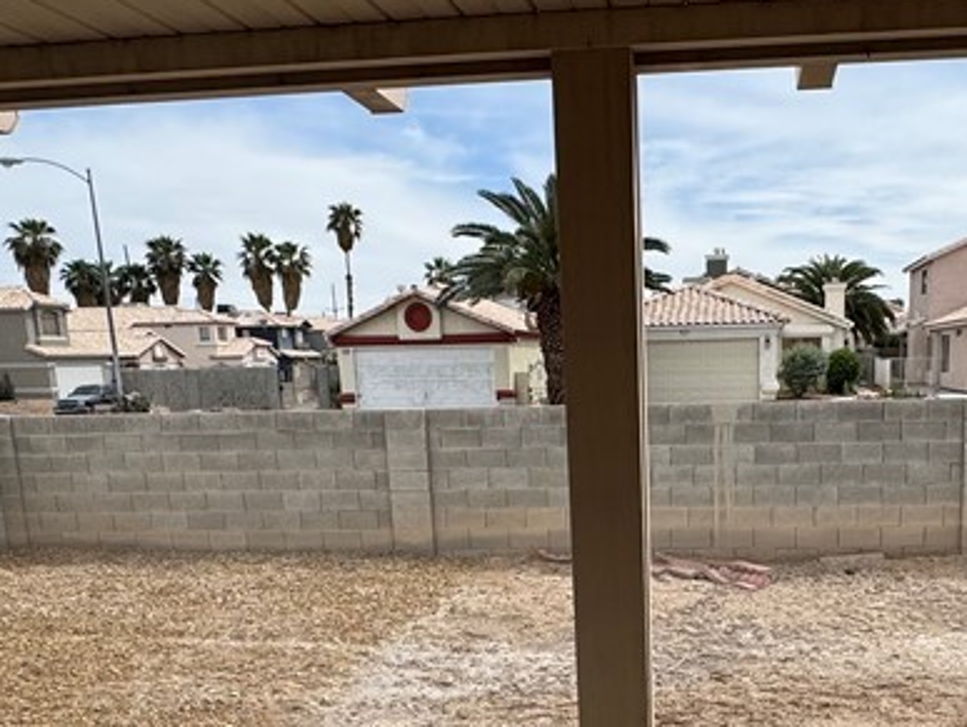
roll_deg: +0.9
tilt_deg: -13.0
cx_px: 660
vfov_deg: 37.3
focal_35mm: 37
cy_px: 587
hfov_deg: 49.1
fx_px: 1035
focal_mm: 2.22
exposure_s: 1/2494
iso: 50
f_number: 2.2
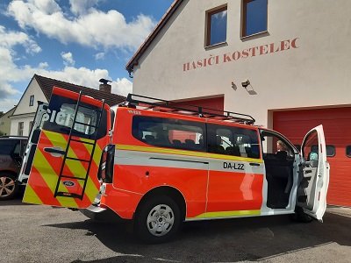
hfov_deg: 67.3
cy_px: 132
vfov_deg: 53.1
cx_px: 176
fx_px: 264
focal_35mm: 26
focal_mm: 3.92
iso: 40
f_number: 1.7
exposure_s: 1/1923
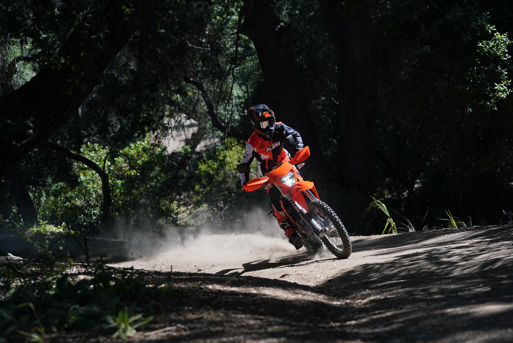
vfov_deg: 13.2
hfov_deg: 19.6
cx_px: 256
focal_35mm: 104
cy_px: 172
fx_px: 1483
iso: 400
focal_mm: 104
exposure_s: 1/2000
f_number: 4
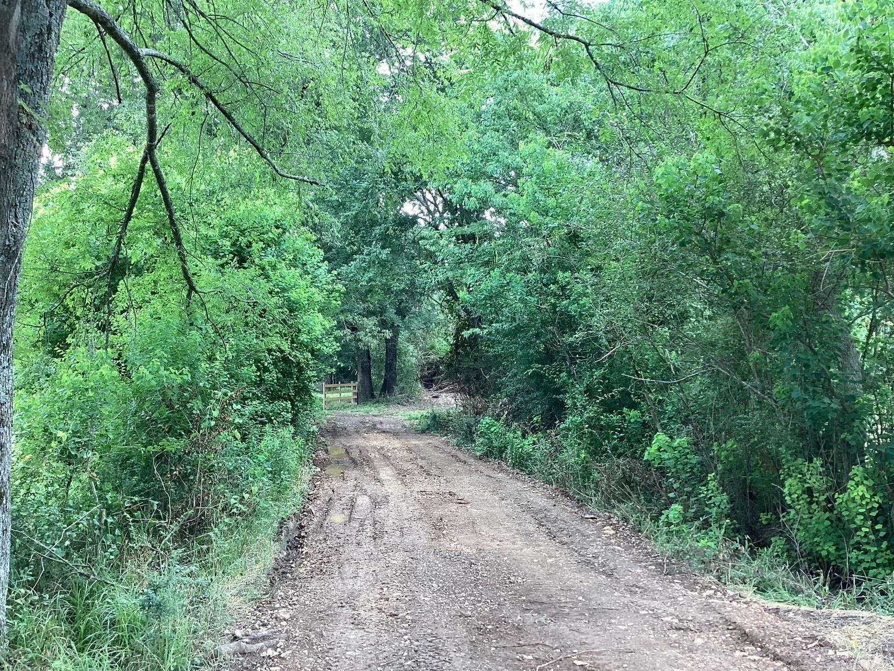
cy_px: 336
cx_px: 447
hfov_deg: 58.4
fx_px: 801
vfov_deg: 45.4
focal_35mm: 31
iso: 80
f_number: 2.4
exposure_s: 1/120
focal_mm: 3.3
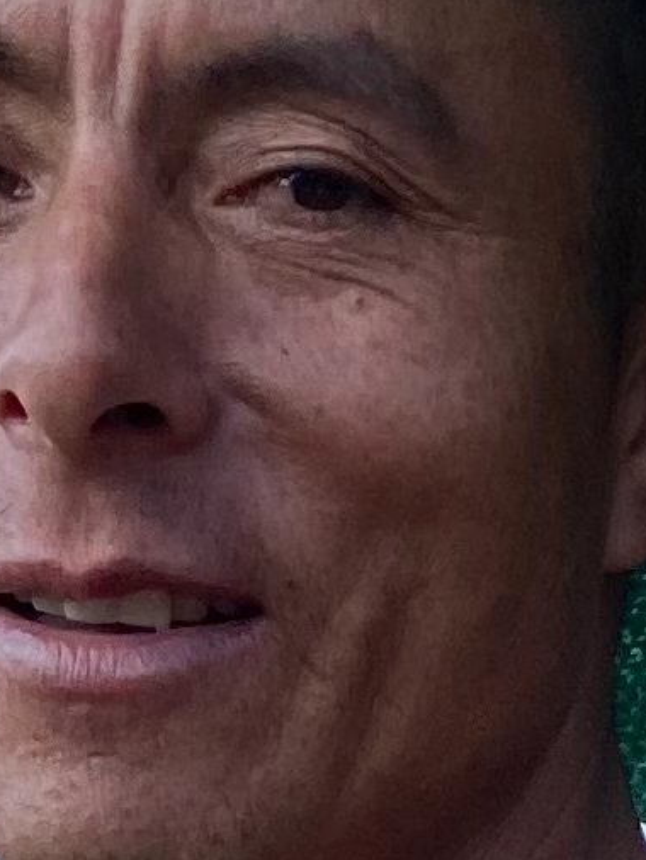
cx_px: 481
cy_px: 1300
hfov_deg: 7.2
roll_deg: -3.0
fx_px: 5146
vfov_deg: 9.3
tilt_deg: -0.6
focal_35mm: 207
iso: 32
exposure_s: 1/2268
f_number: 1.8
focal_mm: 4.25
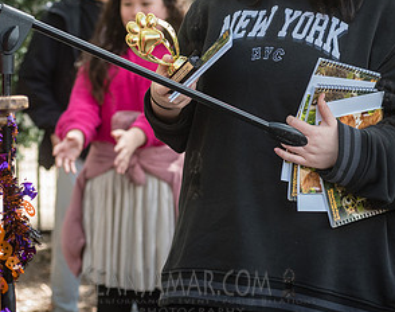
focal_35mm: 173
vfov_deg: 8.8
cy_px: 30
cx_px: 265
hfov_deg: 11.2
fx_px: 2012
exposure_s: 1/500
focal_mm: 80
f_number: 4.5
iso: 1000
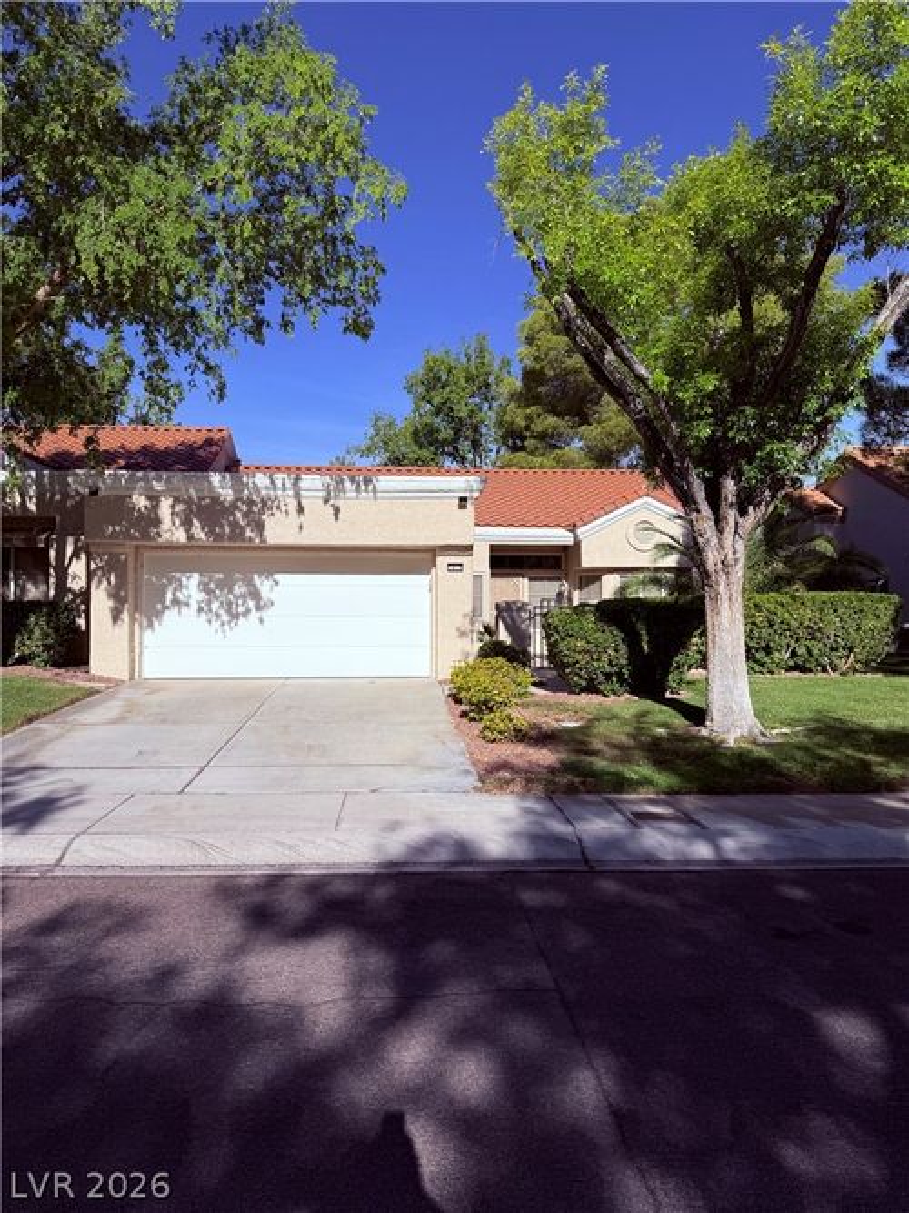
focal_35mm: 24
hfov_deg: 56.8
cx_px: 454
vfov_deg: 71.6
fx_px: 841
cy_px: 606
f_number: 1.78
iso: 80
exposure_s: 1/6711
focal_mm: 6.76
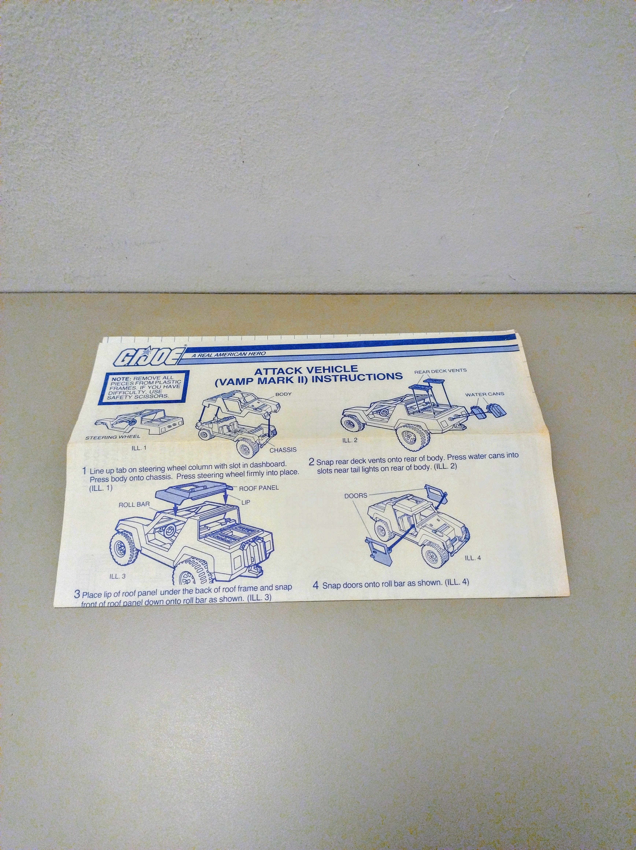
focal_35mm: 25
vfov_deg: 69.4
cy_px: 425
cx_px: 318
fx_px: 613
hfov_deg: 54.8
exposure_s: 1/33.3
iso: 1784
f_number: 1.7
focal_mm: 4.71
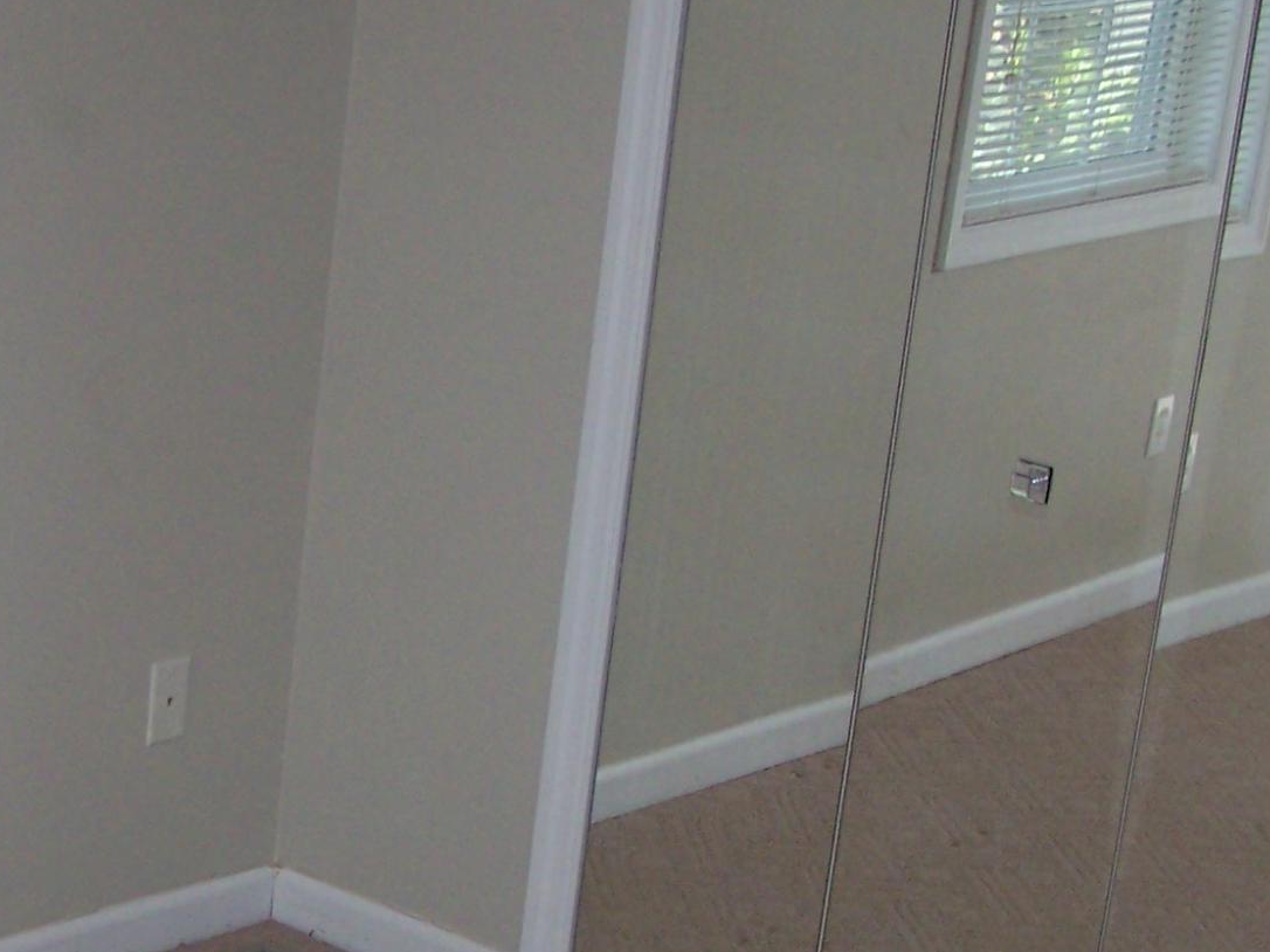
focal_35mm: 105
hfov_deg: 18.5
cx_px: 172
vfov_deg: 14.0
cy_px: 835
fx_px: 3851
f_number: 2.8
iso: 80
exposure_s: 1/60
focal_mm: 6.3
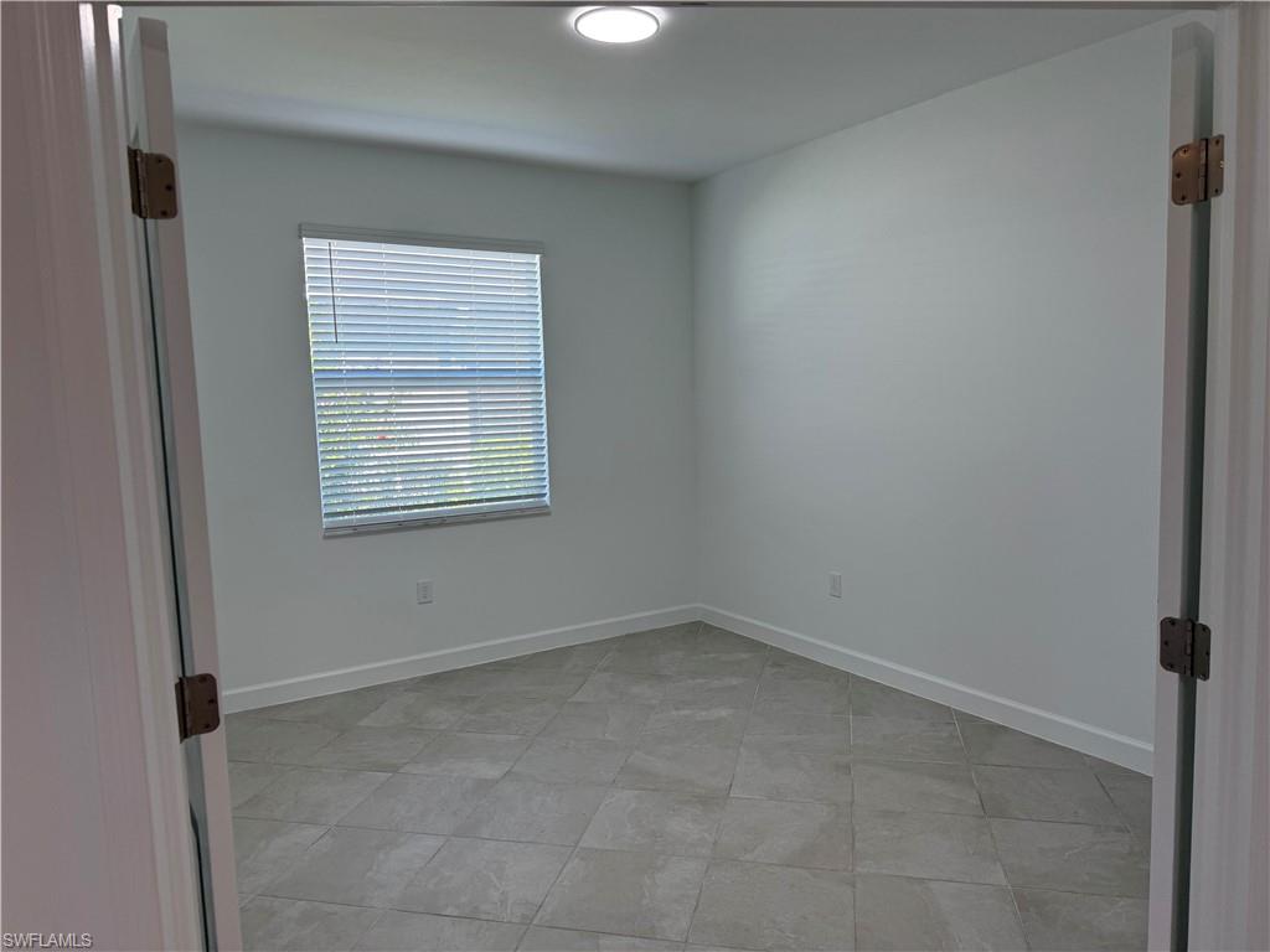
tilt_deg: -4.9
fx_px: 881
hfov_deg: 71.6
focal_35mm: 24
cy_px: 476
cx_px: 635
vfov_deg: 56.8
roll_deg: +1.8
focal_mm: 6.76
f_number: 1.78
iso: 100
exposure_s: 1/224
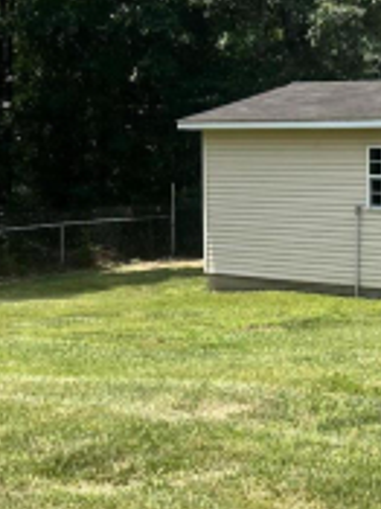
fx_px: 1455
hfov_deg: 14.4
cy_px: 391
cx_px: 480
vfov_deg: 19.7
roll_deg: -2.3
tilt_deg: -7.4
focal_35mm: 99
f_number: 1.5
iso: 50
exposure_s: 1/2994
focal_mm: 5.7
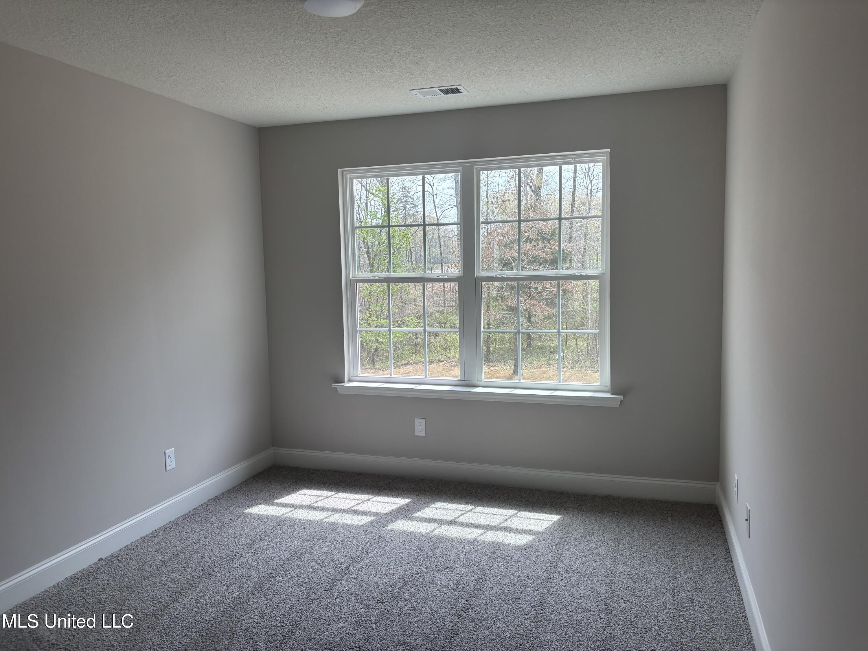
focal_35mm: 26
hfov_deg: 67.3
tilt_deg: -6.0
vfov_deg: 53.1
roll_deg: +2.2
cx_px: 434
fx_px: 652
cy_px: 326
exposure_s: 1/490
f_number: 1.6
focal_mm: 5.96
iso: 50
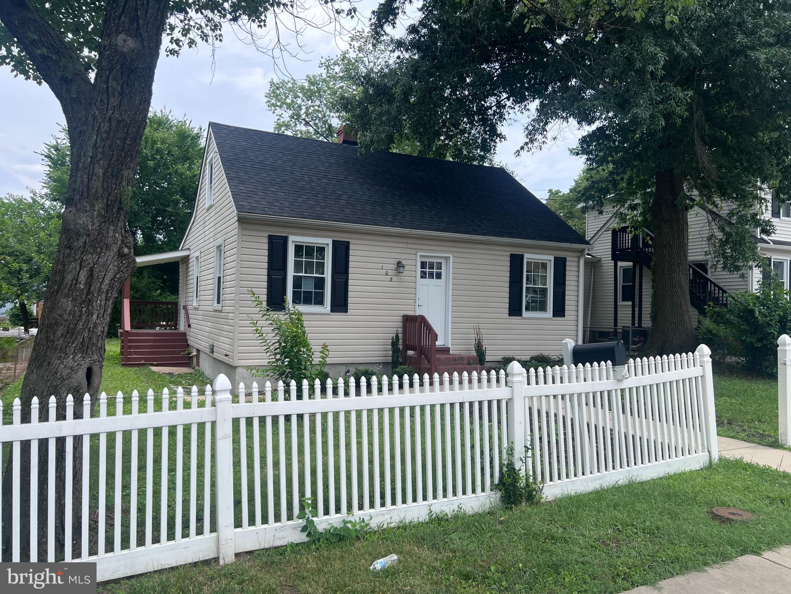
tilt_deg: +1.3
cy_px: 297
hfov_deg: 67.3
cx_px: 396
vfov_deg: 53.1
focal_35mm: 26
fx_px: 594
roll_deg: -1.7
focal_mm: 5.7
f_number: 1.5
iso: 50
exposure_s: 1/2353
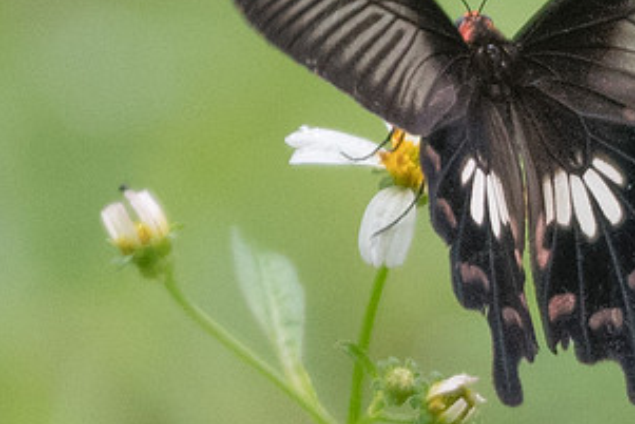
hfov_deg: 1.2
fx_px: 29840
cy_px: 207
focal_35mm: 1691
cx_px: 278
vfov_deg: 0.8
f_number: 3.2
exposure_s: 1/640
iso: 800
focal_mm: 150
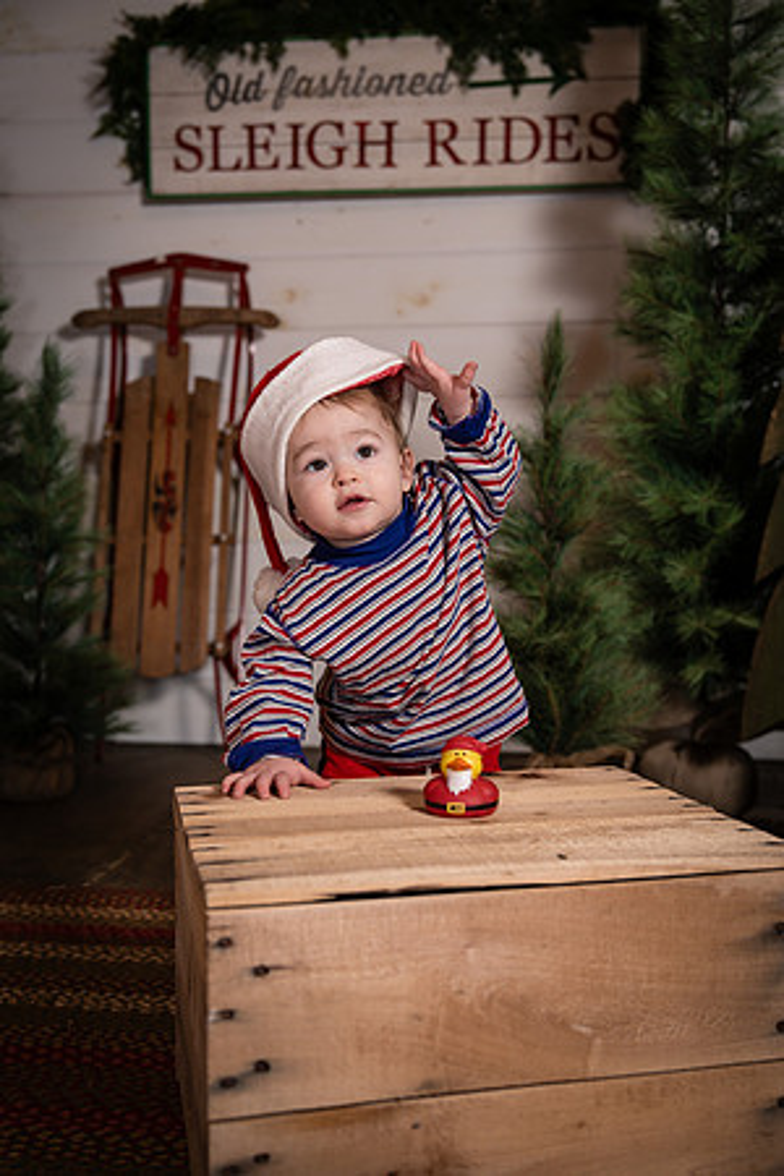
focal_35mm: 36
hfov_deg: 36.9
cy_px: 588
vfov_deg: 53.1
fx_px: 1176
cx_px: 392
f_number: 3.2
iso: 250
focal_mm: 36
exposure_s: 1/250
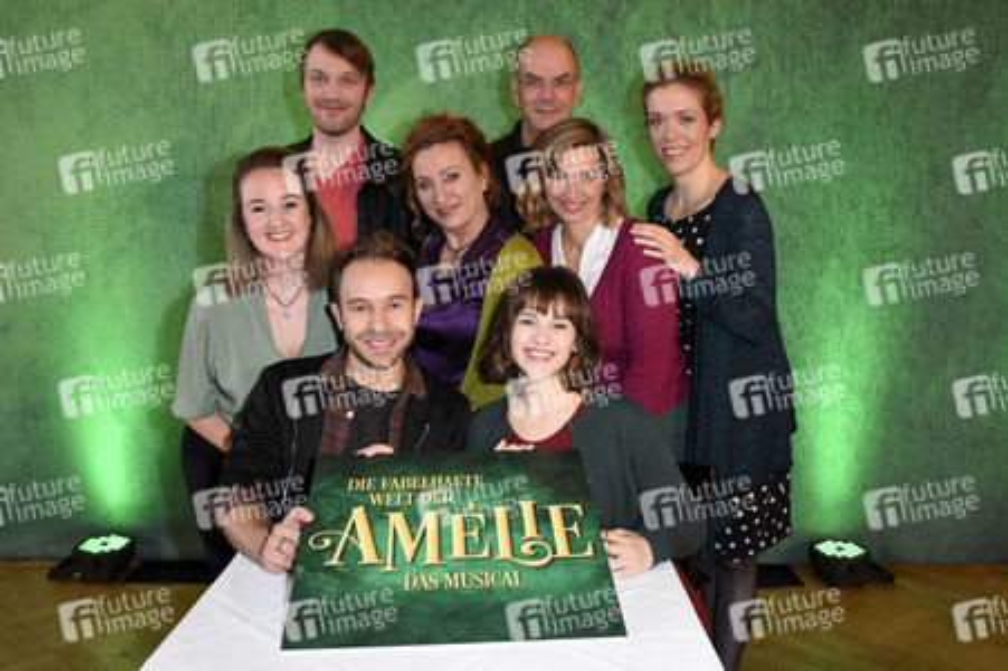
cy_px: 336
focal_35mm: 33
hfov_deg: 57.3
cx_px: 504
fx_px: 923
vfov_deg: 39.9
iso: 1600
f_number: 6.3
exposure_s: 1/125
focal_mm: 22
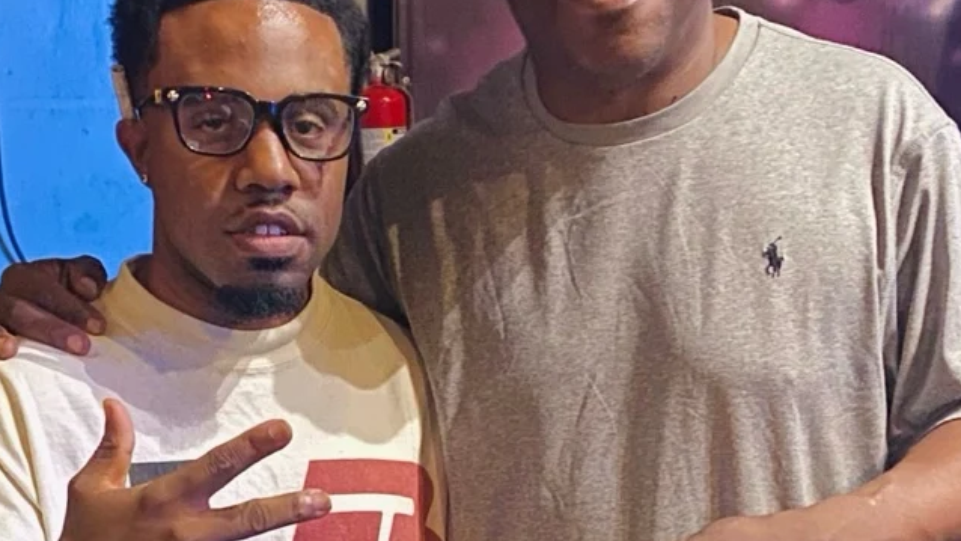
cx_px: 440
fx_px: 1937
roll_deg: +0.3
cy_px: 722
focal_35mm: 76
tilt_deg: -18.5
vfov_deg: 15.1
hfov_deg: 27.9
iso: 500
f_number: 1.8
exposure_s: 1/10
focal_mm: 4.25
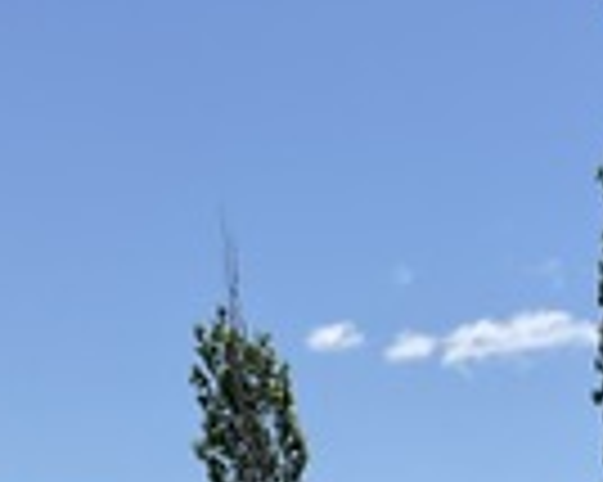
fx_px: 2408
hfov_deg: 14.3
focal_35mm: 135
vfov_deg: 10.5
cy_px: 969
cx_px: 333
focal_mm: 3
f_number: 1.8
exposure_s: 1/1577
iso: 16
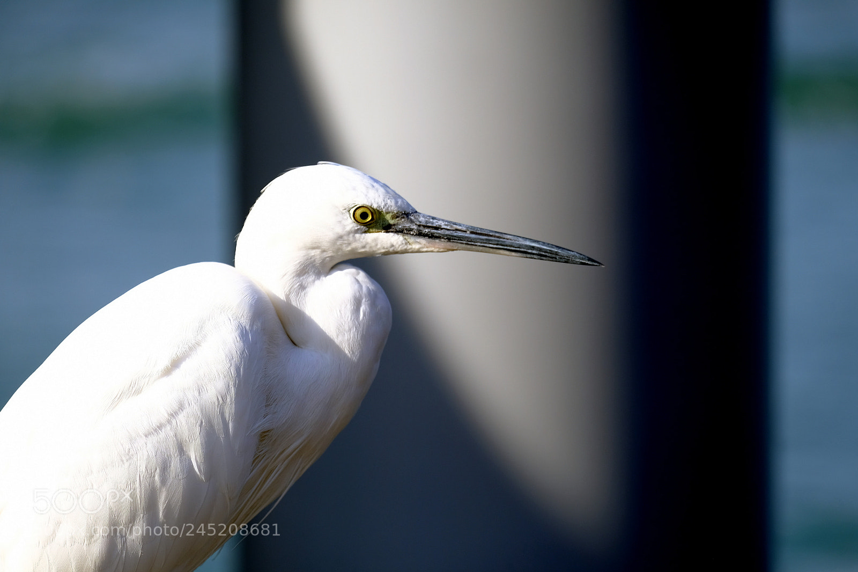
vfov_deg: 4.6
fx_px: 7148
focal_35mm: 300
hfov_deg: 6.9
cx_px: 429
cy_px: 286
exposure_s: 1/480
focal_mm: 200
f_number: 5.6
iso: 200
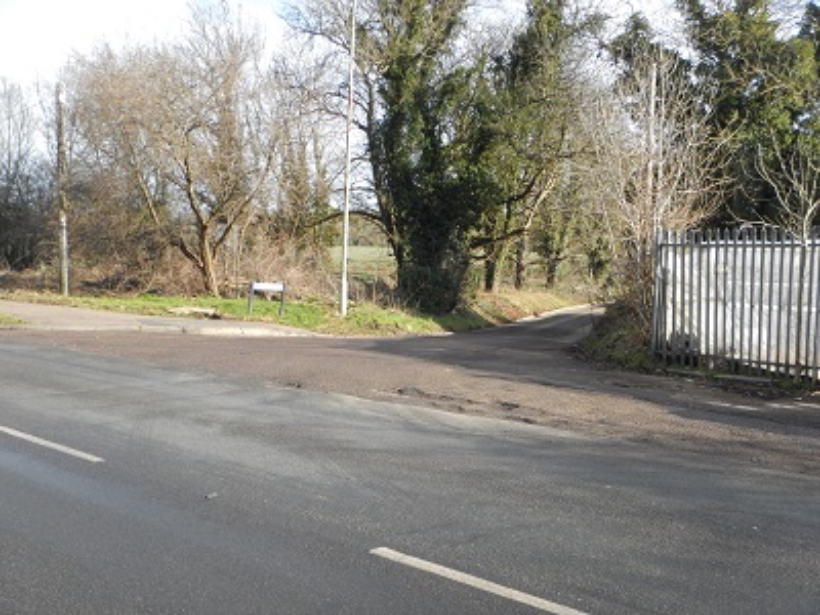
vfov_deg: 38.7
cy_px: 308
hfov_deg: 50.1
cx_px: 410
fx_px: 876
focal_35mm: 37
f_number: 8.4
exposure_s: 1/400
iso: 800
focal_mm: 6.6
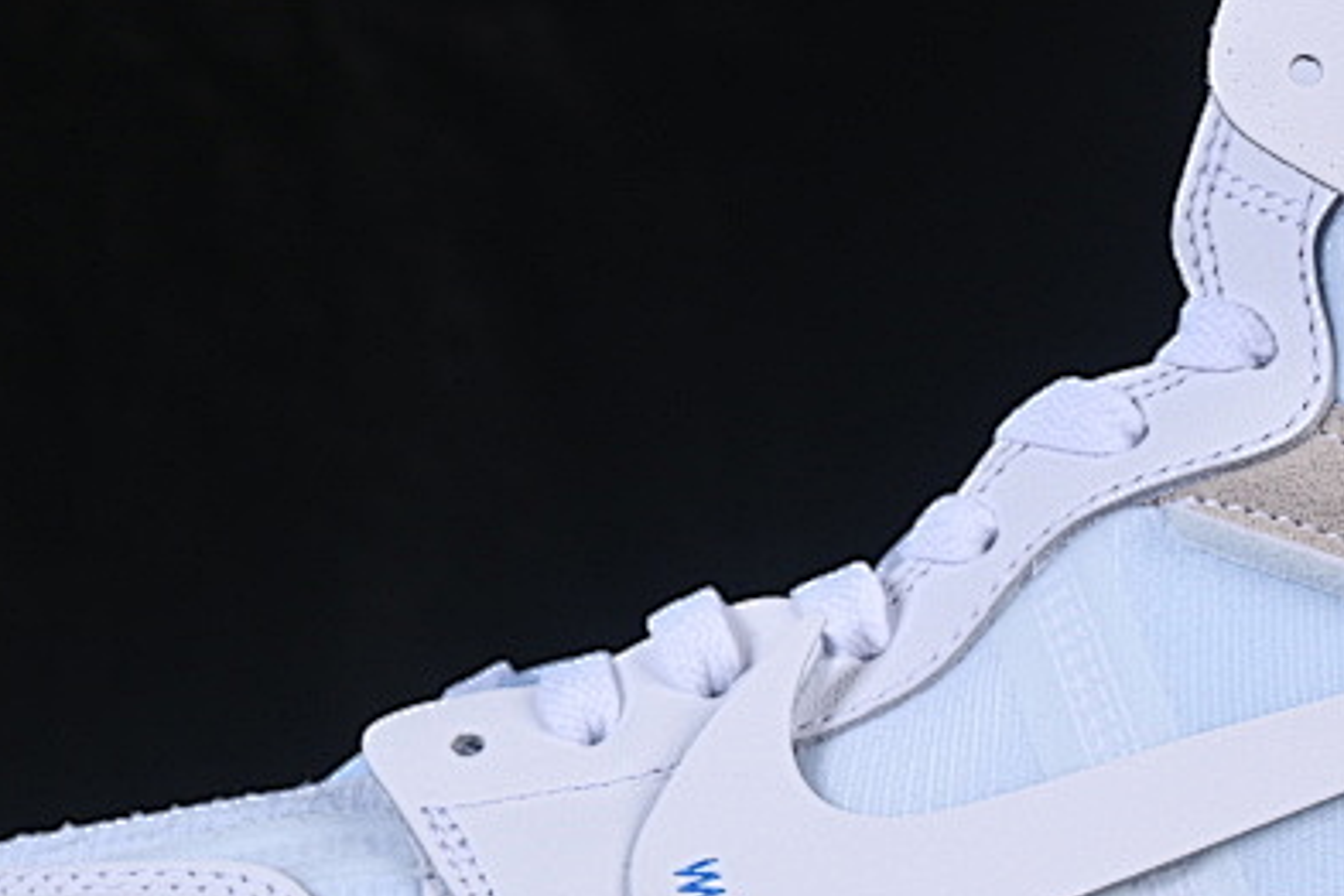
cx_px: 1036
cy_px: 581
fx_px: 7690
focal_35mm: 206
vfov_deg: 6.7
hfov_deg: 10.0
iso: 160
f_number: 8
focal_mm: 50
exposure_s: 1/80
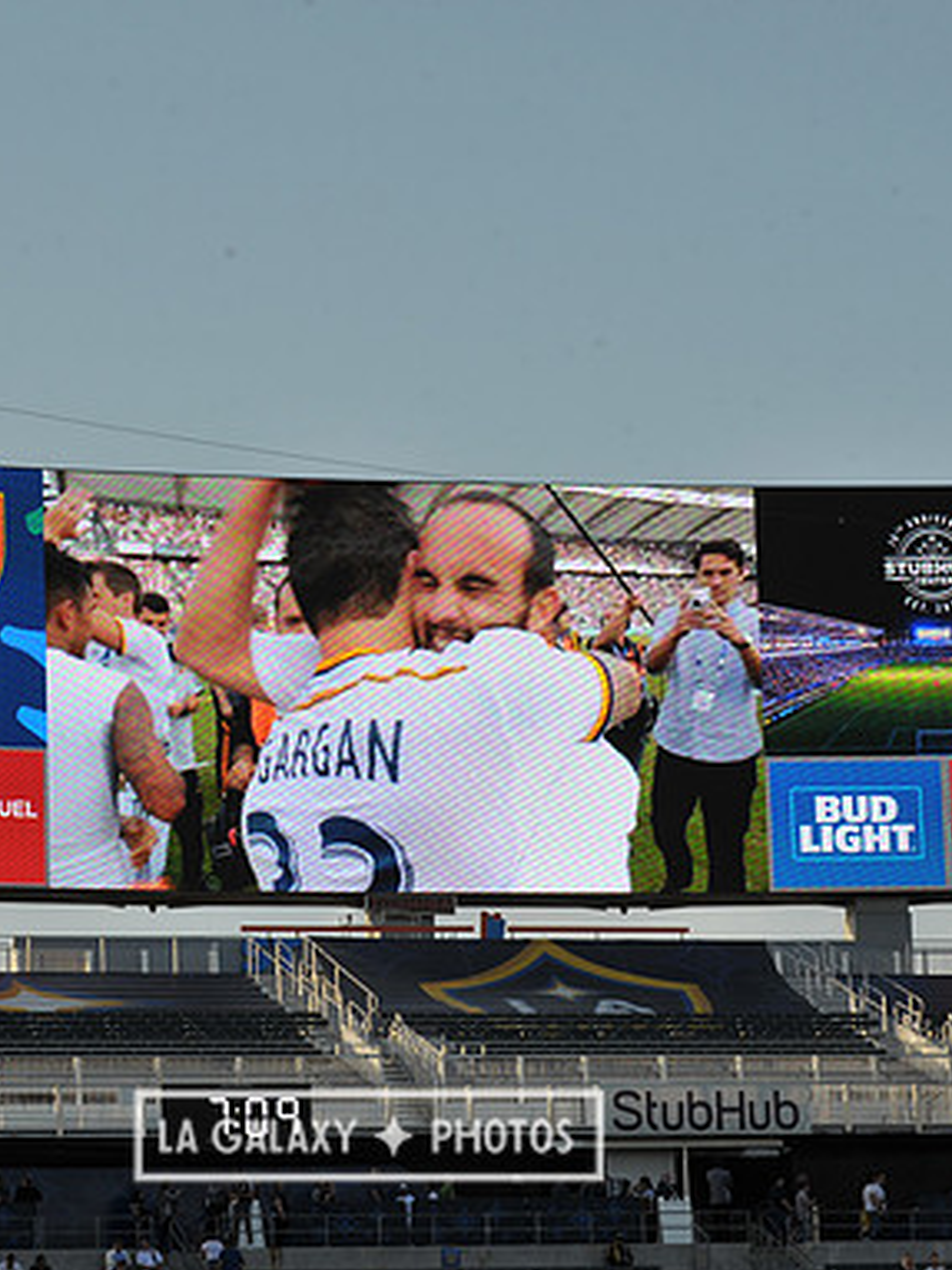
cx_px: 368
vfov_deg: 12.9
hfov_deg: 9.7
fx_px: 5613
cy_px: 637
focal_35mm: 153
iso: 400
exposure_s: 1/500
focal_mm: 105
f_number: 11
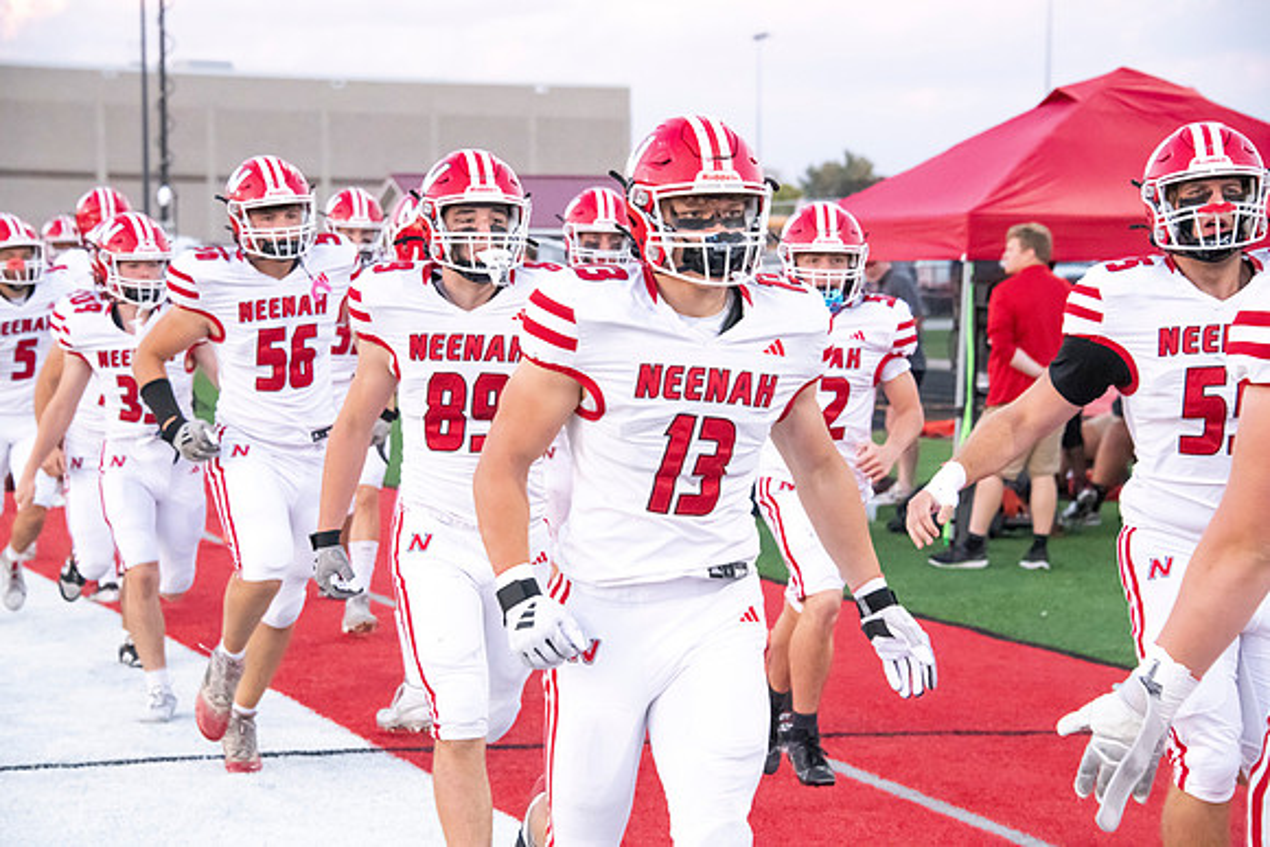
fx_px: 4093
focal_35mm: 116
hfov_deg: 17.6
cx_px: 635
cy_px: 424
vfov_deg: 11.8
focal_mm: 116
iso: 10000
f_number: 7.1
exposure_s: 1/800
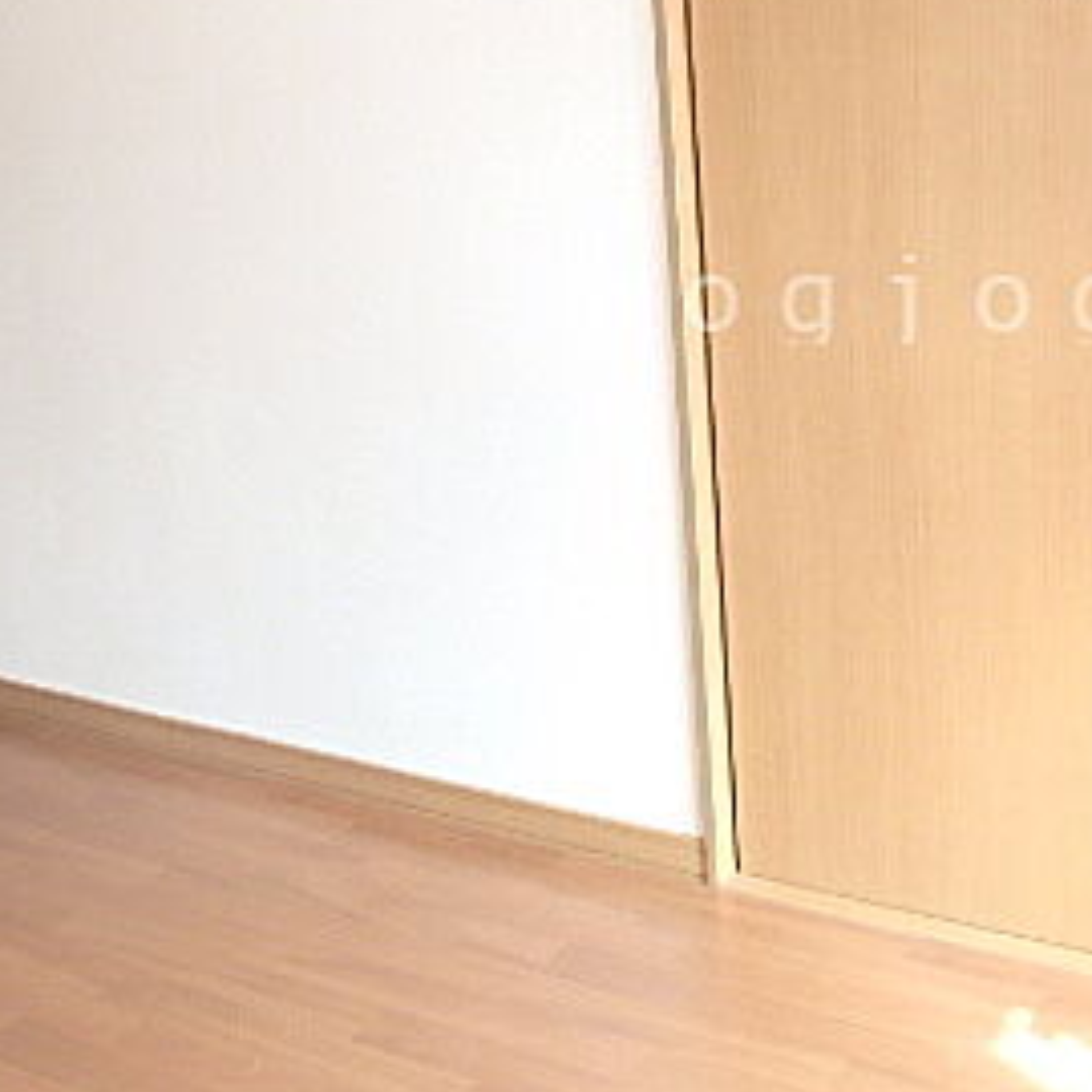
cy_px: 295
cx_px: 870
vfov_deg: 37.5
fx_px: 1570
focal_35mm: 44
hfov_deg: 37.0
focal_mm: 3.7
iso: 250
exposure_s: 1/30
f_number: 3.5
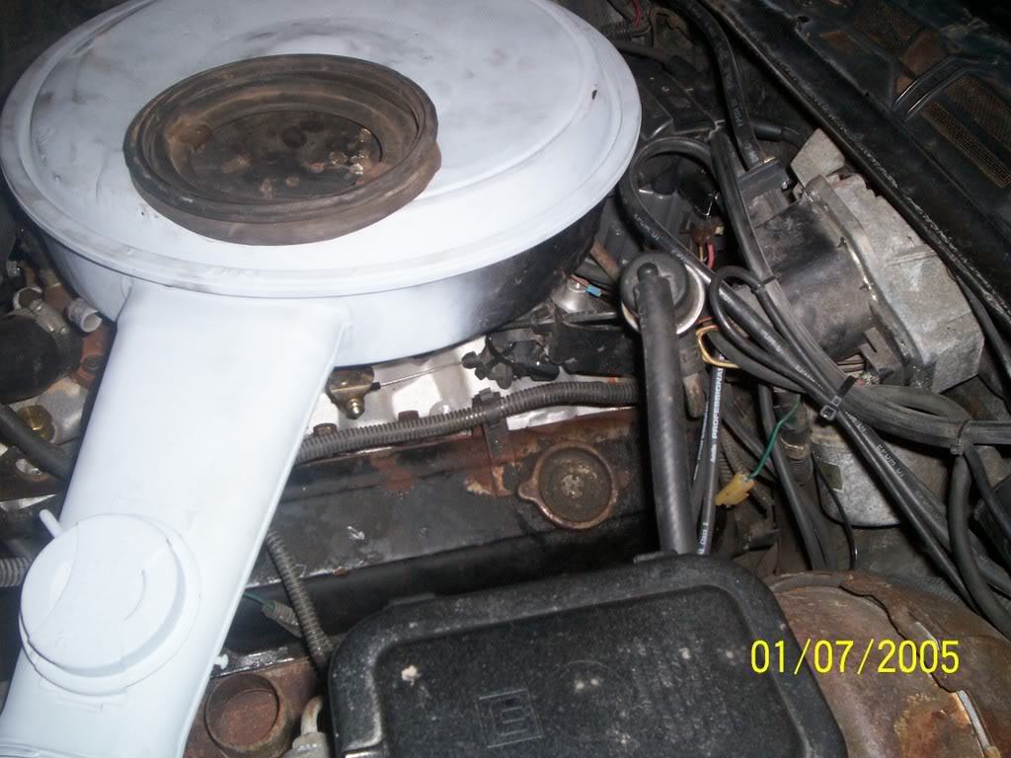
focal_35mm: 36
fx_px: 1051
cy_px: 379
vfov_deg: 39.7
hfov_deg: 51.4
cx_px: 506
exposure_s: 1/64
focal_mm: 5.9
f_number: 4.5
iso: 140
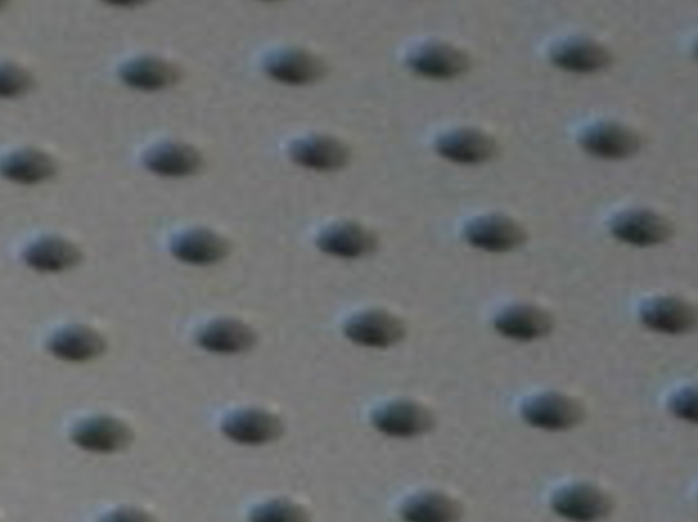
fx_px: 12996
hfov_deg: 3.0
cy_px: 1483
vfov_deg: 2.3
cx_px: -1189
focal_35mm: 645
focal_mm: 19.6
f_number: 5.8
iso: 800
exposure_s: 1/40
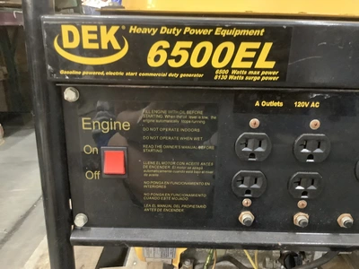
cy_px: 134
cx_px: 180
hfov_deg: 58.4
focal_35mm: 31
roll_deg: +5.9
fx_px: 321
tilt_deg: -18.4
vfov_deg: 45.4
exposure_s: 1/24
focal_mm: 3.3
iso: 640
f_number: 2.4
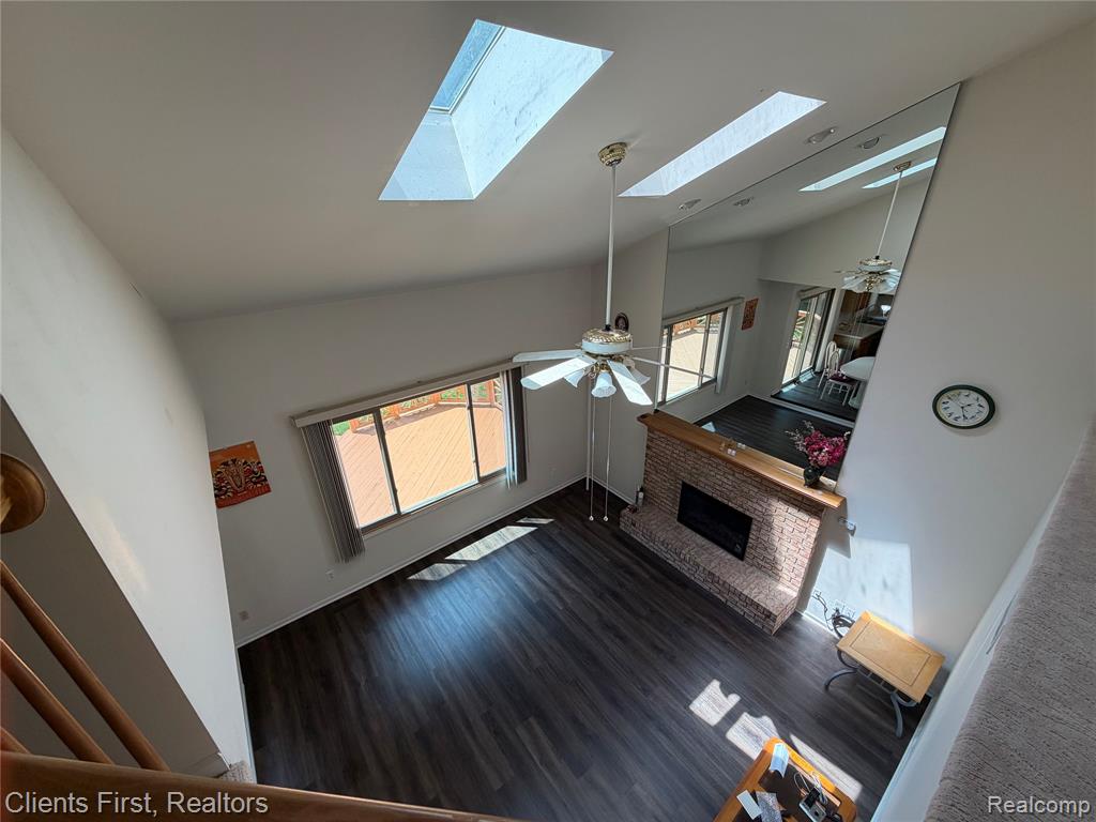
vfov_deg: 85.7
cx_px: 548
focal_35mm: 14
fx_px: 443
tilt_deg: -24.8
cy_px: 411
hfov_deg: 102.1
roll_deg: +1.7
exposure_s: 1/158
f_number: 2.2
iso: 64
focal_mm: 2.22
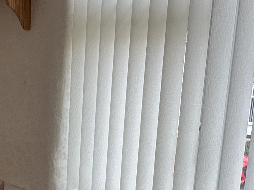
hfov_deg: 26.4
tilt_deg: -13.1
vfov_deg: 22.4
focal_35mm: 65
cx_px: -53
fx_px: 477
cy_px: 139
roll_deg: +0.0
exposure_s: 1/99
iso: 50
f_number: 2.2
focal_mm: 2.22
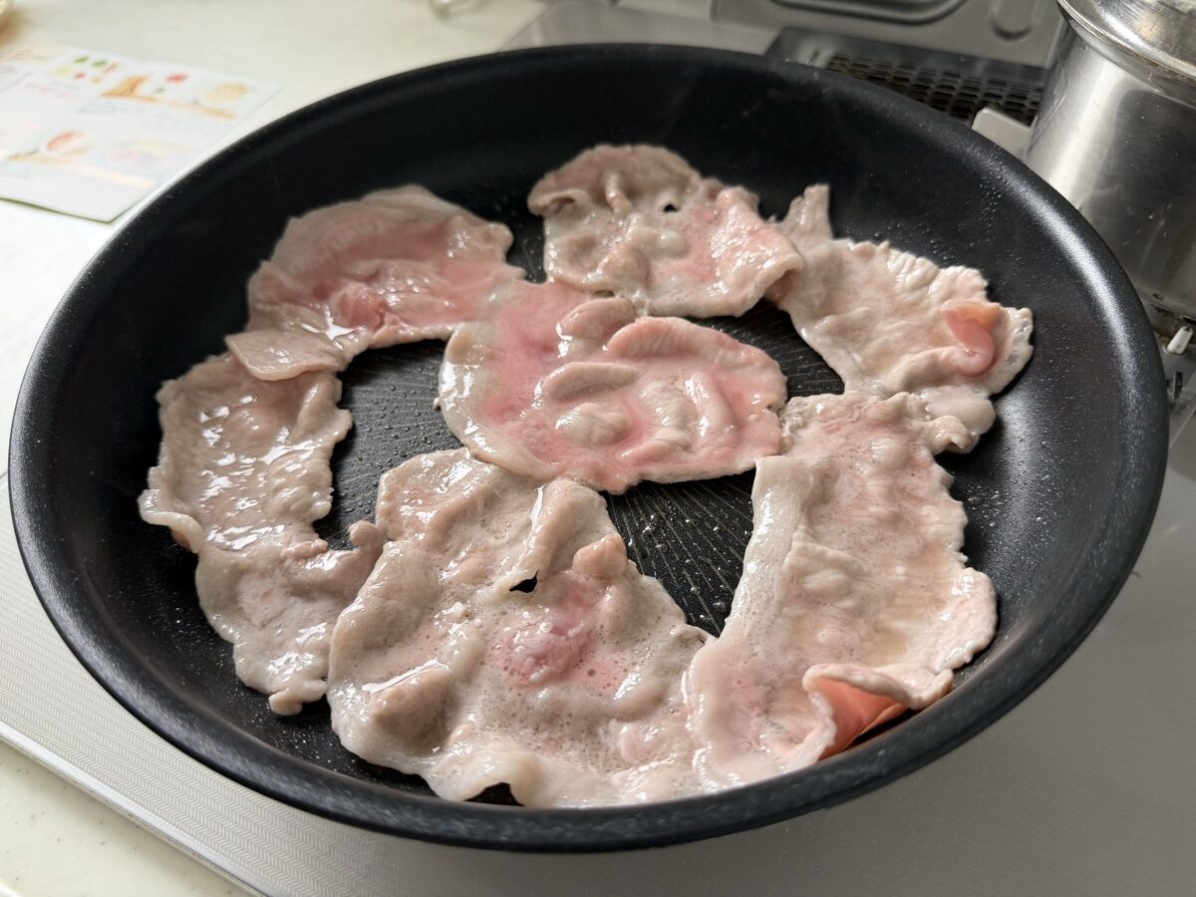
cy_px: 448
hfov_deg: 71.6
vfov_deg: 56.8
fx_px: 829
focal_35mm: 24
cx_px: 598
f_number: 1.78
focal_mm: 6.76
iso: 160
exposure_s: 1/50
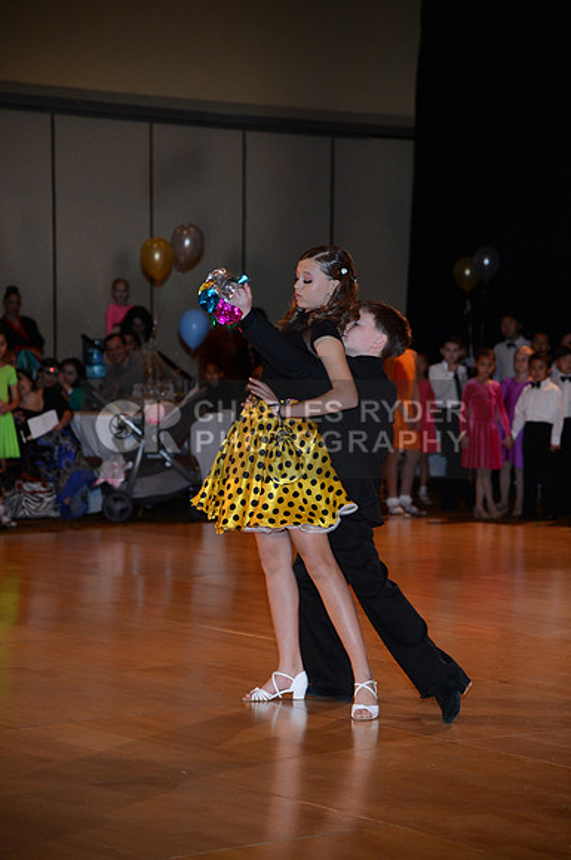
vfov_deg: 20.8
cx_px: 286
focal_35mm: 98
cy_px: 430
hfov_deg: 13.9
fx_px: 2338
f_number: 4.5
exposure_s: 1/200
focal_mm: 98
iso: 2000
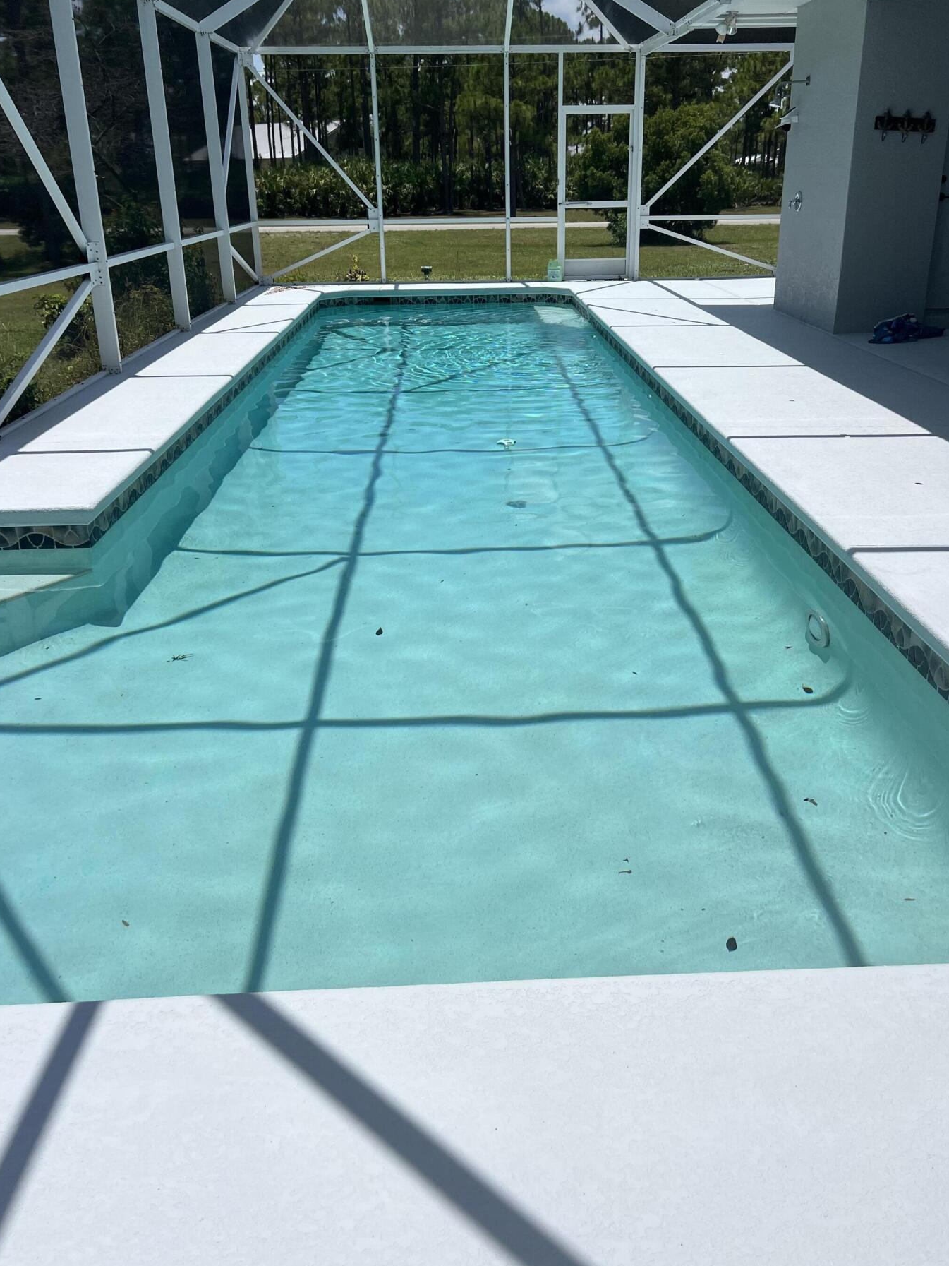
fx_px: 1060
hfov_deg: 48.2
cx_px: 499
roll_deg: +1.6
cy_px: 587
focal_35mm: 29
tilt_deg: -22.4
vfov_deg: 61.6
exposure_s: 1/6993
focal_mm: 5.7
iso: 50
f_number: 1.5
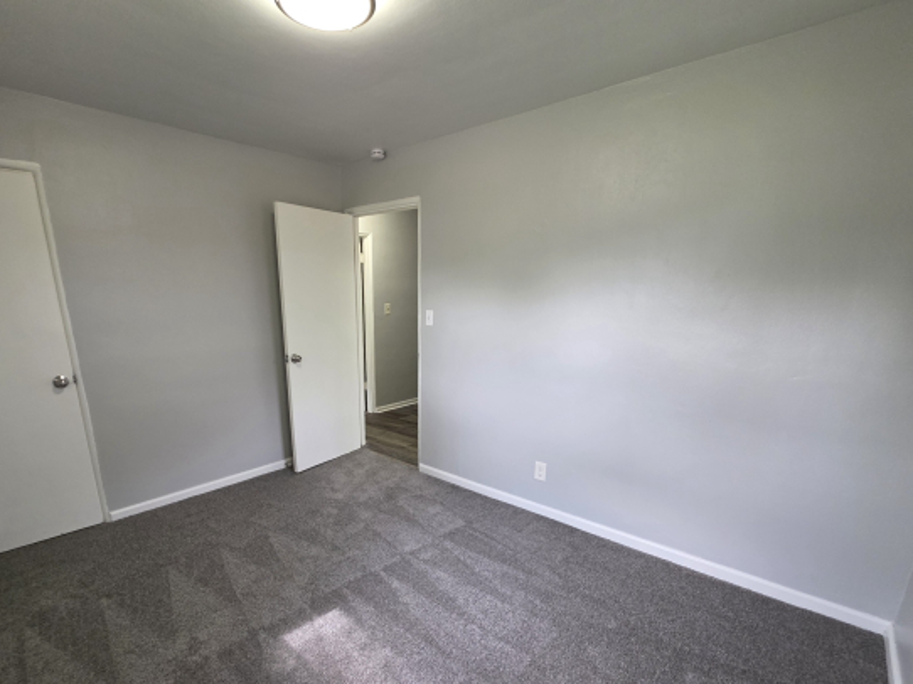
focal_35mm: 16
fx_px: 422
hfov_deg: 94.2
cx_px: 410
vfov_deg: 77.0
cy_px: 418
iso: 320
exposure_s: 1/120
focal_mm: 2.2
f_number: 1.9
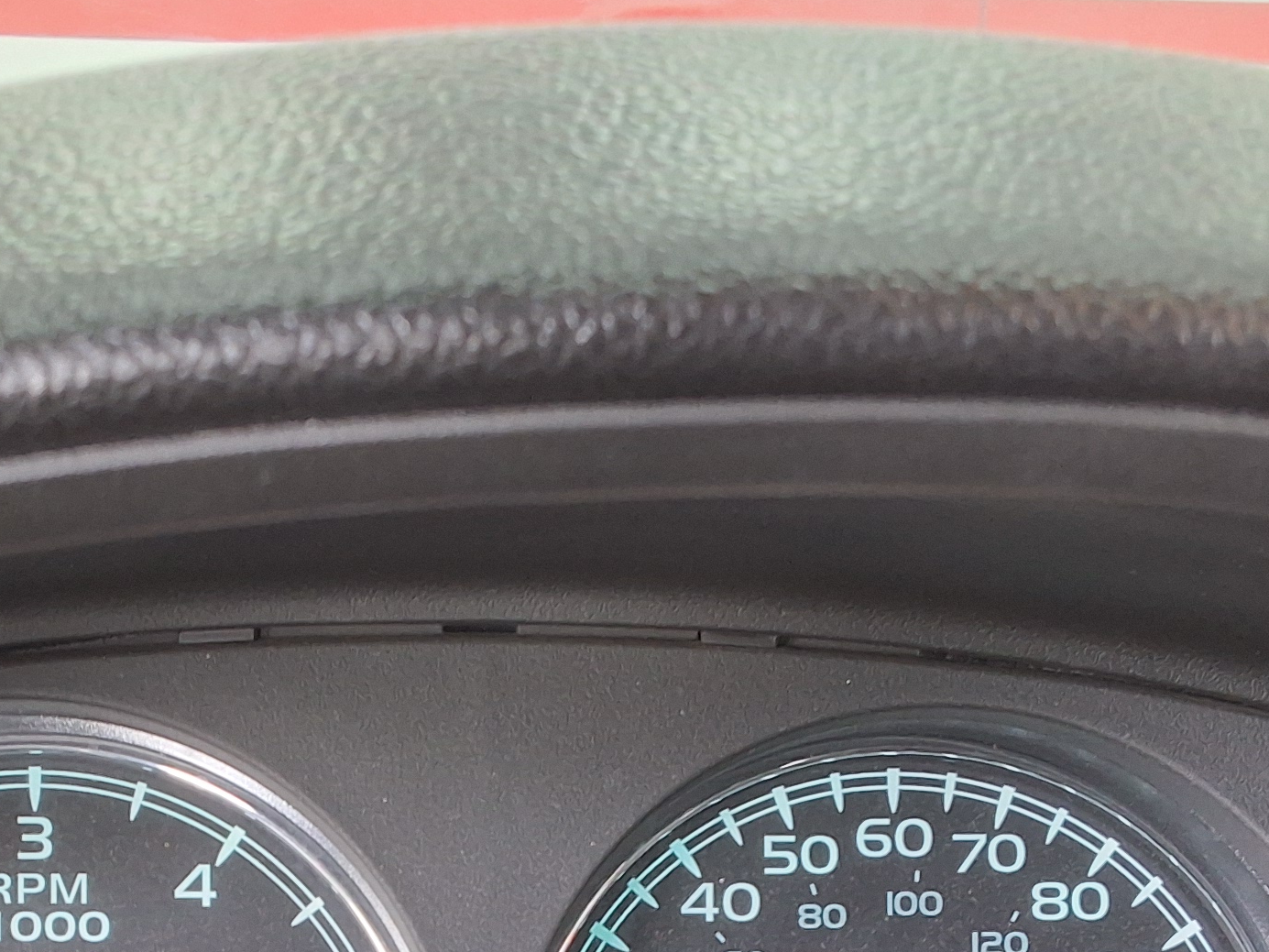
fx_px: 2420
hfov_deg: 29.0
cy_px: 1034
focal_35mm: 66
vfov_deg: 21.2
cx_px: 354
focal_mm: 2.91
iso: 125
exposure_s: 1/40
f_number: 1.9
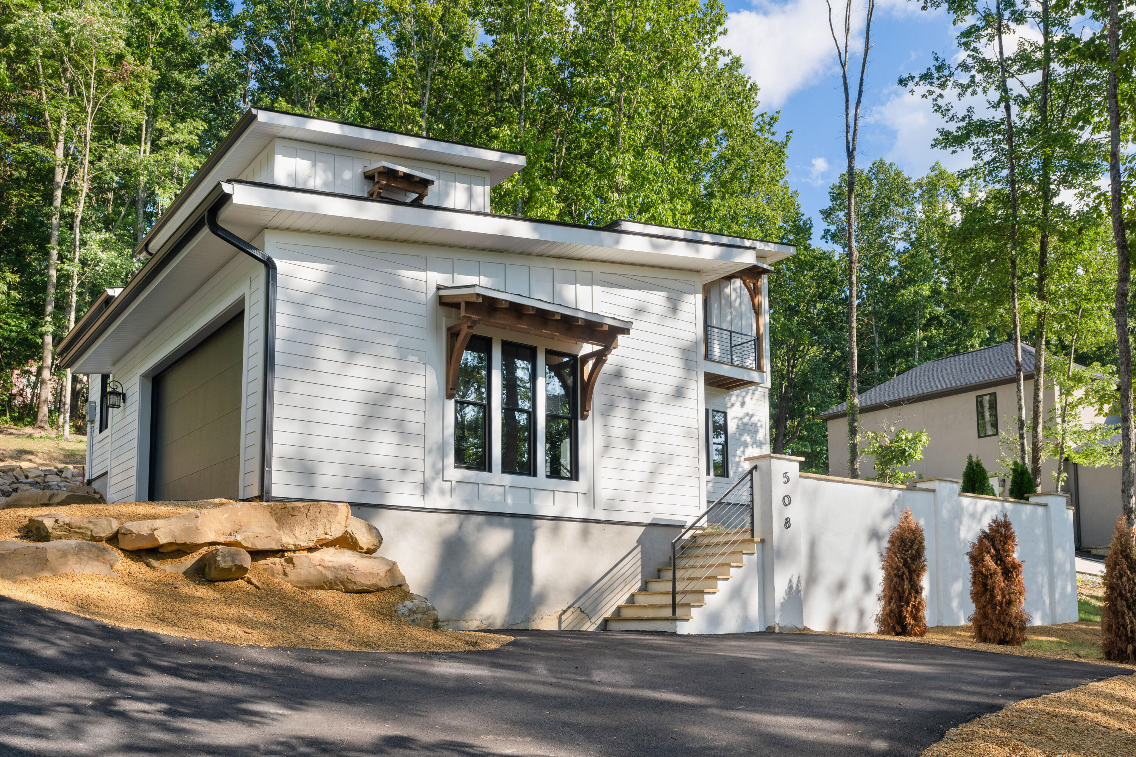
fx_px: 915
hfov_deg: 63.7
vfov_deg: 44.9
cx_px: 568
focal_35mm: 29
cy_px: 378
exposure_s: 1/640
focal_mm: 29
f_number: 7.1
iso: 320
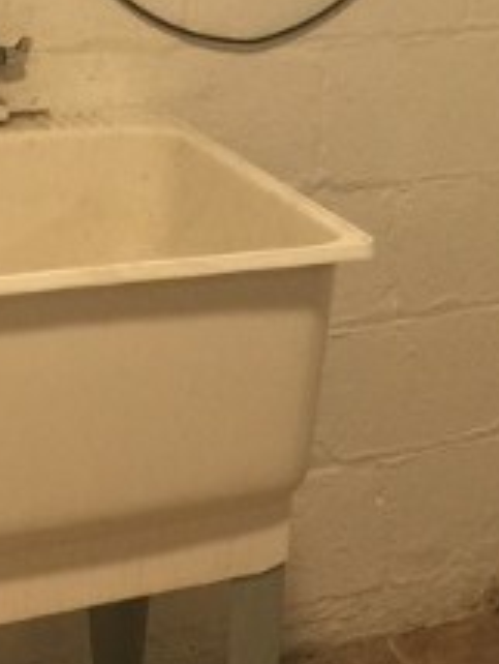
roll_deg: -4.1
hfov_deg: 14.0
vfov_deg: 18.6
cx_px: 545
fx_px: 1995
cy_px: 68
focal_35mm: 104
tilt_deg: -11.5
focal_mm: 4.15
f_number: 2.2
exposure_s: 1/15
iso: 64
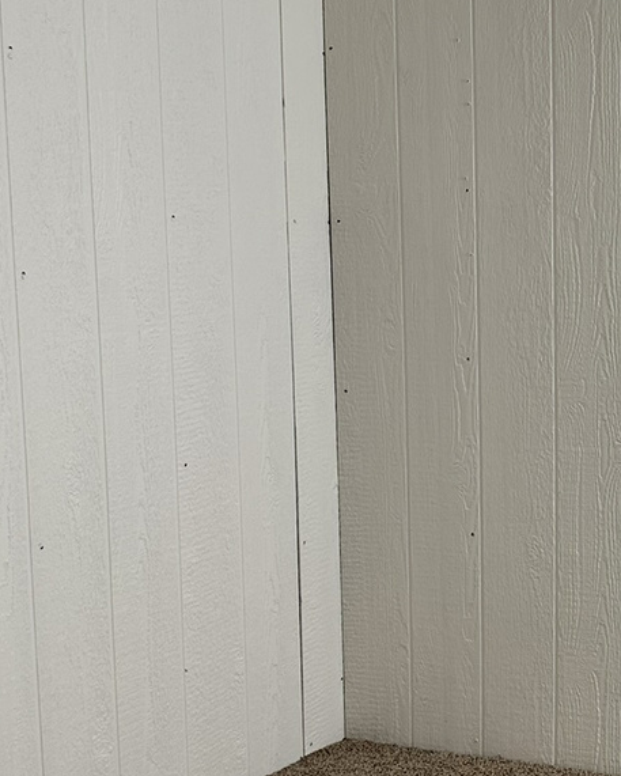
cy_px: 458
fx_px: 1447
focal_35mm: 63
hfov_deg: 22.4
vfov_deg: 30.0
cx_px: 735
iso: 100
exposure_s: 1/120
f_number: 1.78
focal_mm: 6.86
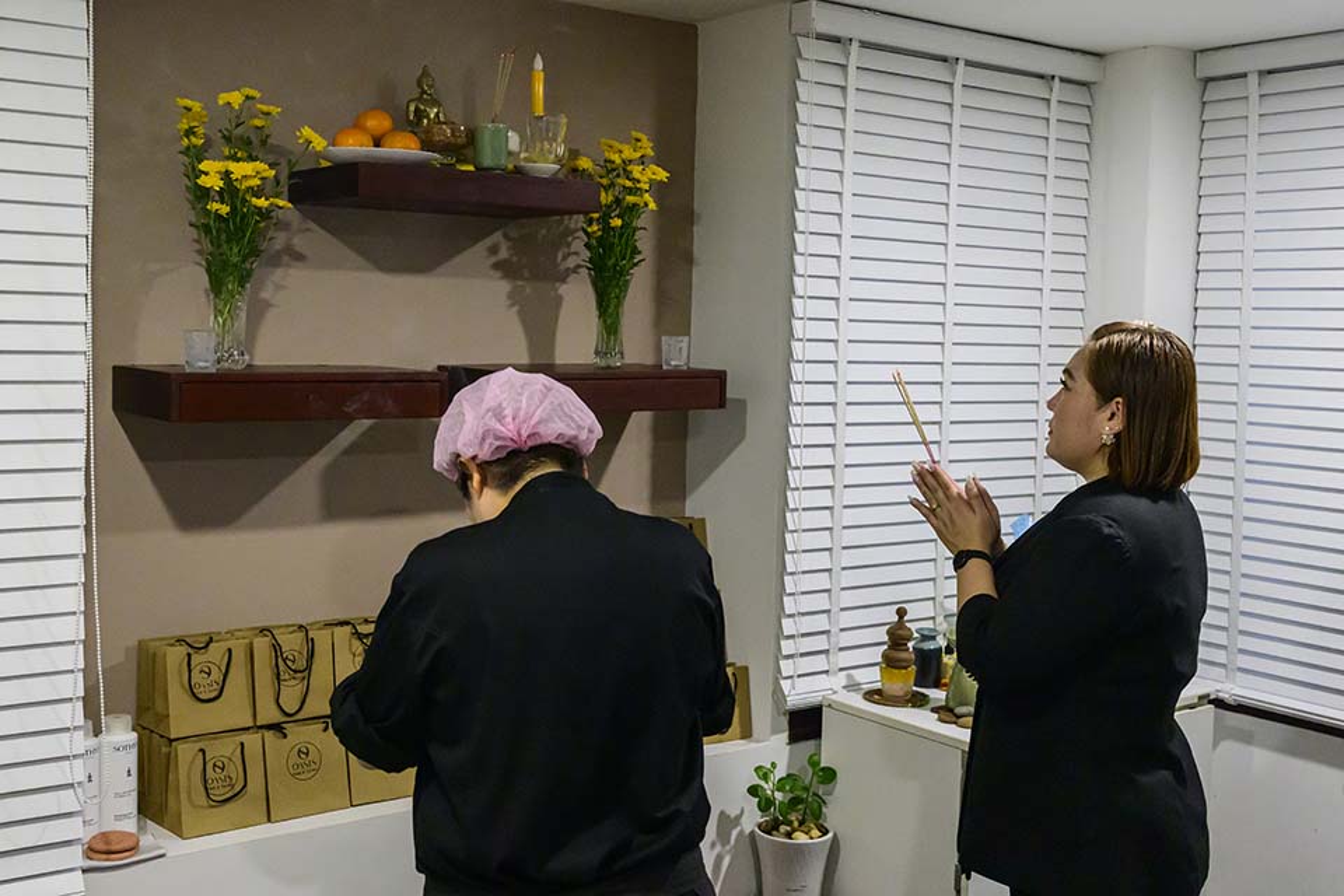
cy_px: 448
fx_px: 1139
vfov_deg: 43.0
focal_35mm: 30
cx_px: 672
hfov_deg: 61.1
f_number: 5
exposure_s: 1/200
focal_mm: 30.5
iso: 8000
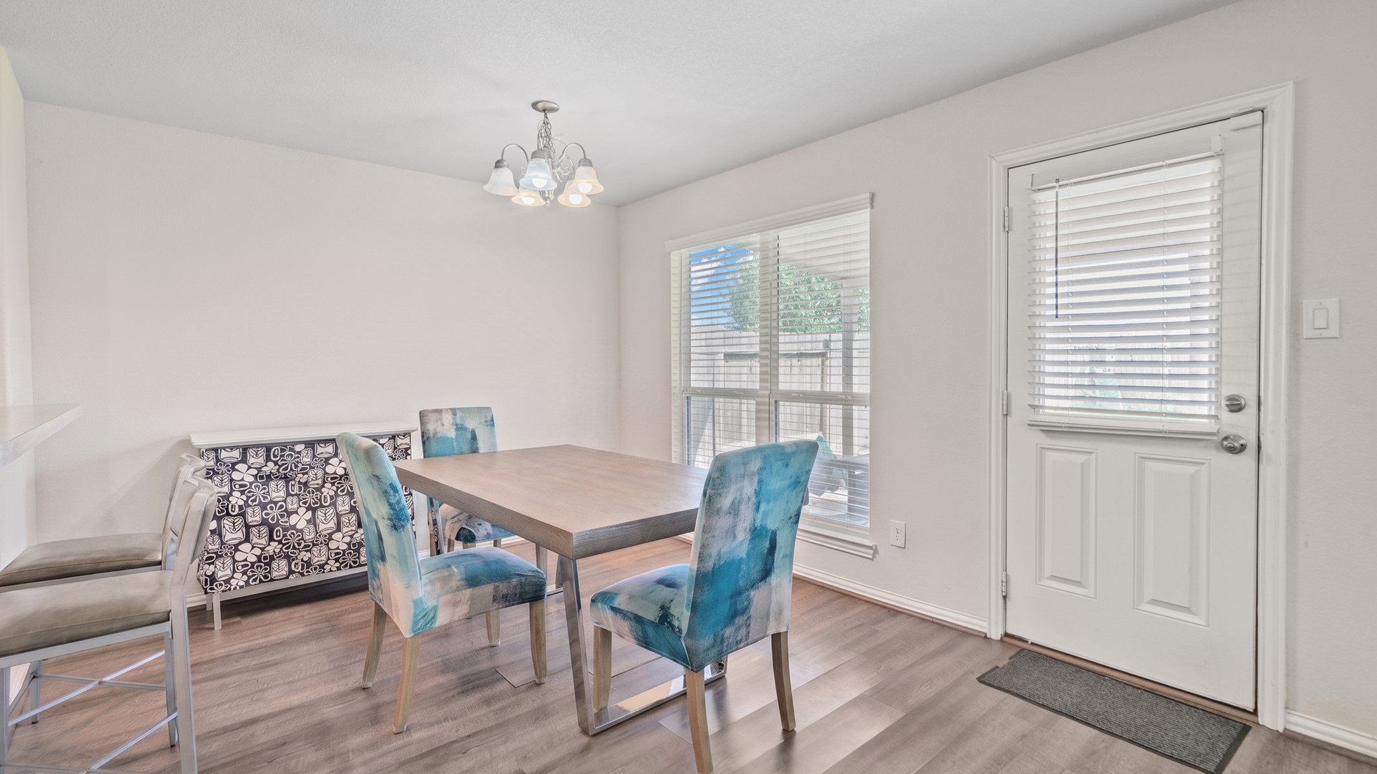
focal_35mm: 17
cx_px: 689
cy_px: 373
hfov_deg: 95.9
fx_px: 621
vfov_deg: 63.9
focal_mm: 16
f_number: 9
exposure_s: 1/8
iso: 200
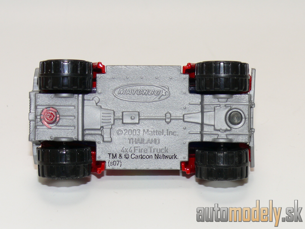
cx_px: 152
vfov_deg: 15.6
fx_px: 837
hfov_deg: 20.7
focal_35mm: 95
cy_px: 114
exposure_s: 1/30
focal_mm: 12.9
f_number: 4
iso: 100
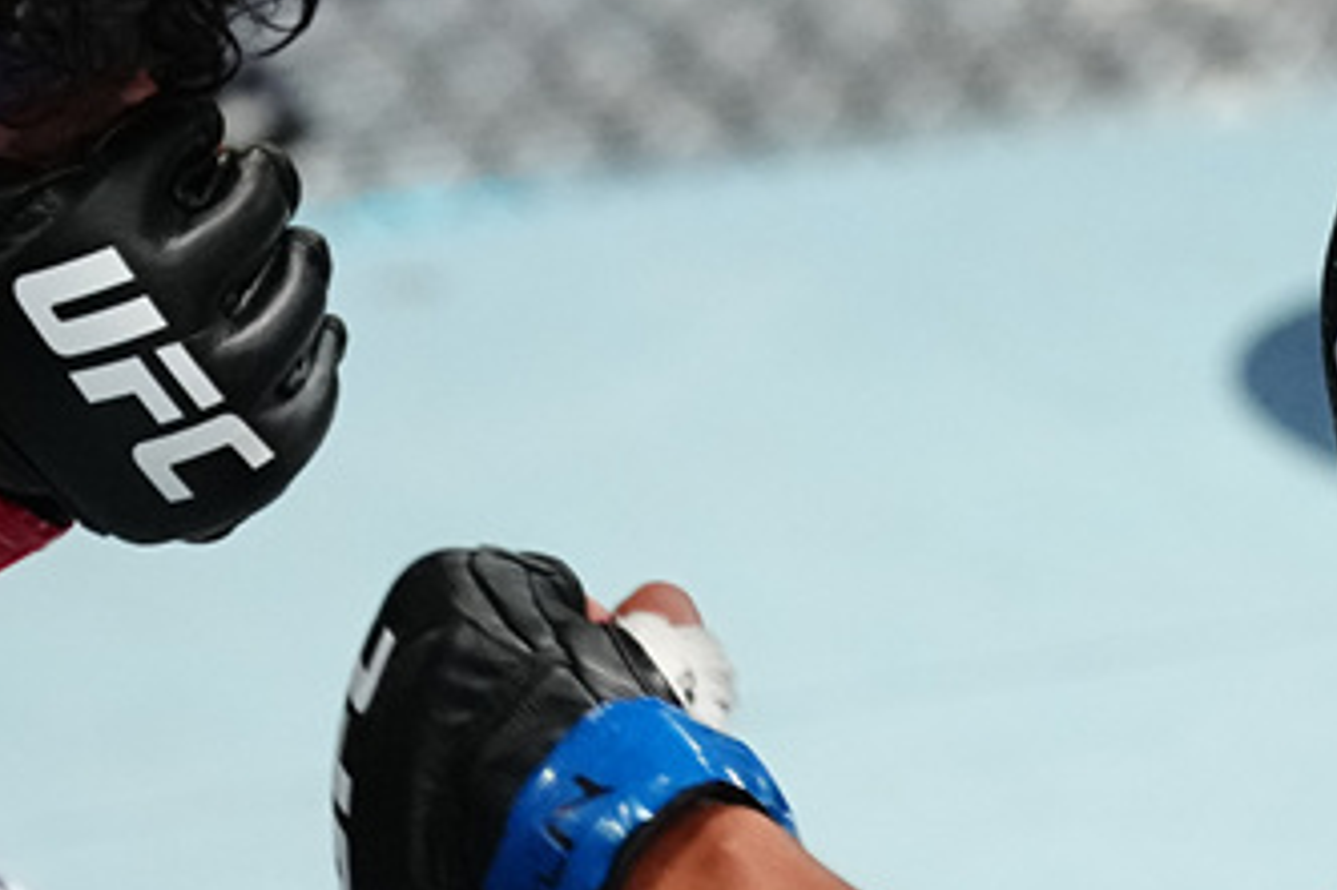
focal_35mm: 228
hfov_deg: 9.0
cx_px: 652
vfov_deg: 6.0
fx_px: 8463
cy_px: 97
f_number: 2.8
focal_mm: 70
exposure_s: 1/1250
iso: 5000
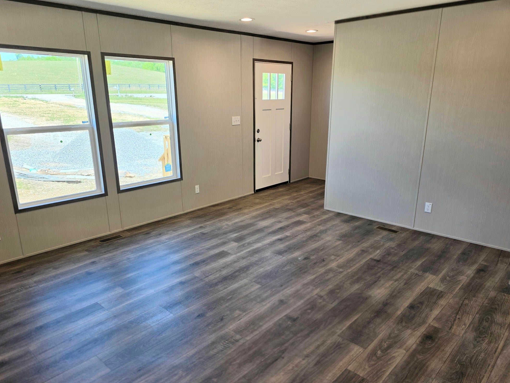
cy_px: 203
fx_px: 368
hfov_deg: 69.3
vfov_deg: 54.9
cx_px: 242
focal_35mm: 25
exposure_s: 1/120
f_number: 1.7
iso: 20
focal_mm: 6.3
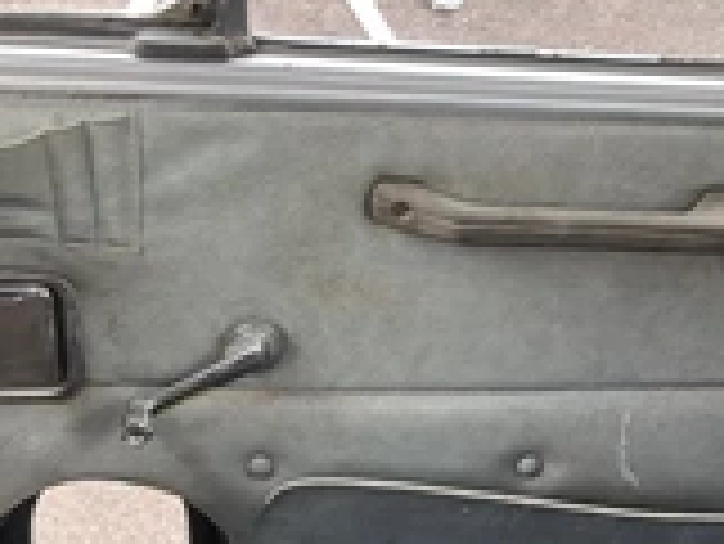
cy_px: 540
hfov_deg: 26.5
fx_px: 1507
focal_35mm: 72
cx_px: 571
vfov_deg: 19.9
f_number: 1.8
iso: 64
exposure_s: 1/71
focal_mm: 3
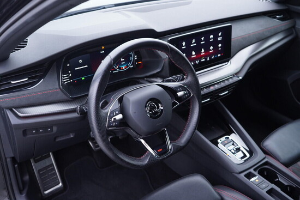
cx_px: 150
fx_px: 300
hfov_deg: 53.1
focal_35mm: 36
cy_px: 100
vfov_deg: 36.9
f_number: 2.8
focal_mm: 24
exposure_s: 1/40
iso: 320
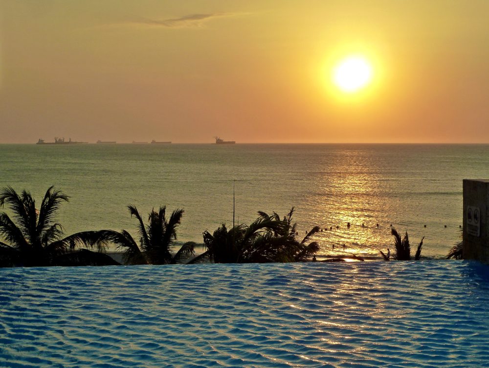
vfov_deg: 24.8
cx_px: 244
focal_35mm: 59
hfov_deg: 32.7
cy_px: 184
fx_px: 834
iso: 125
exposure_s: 1/400
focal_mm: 9.7
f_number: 5
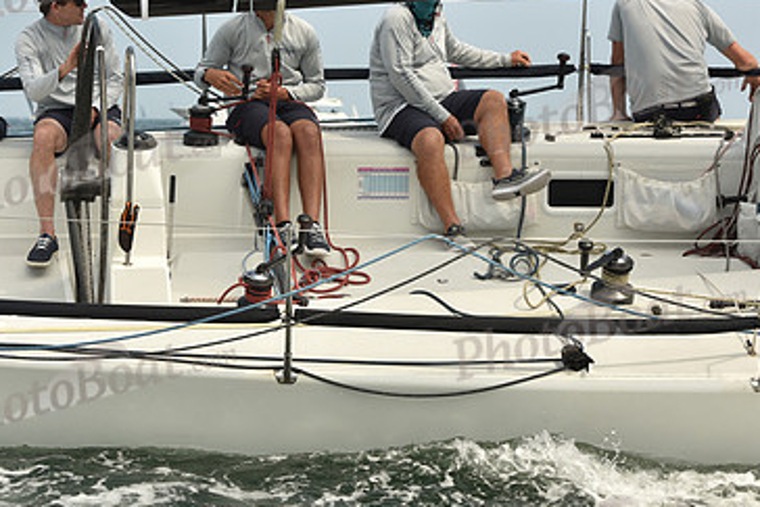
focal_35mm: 137
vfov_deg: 10.0
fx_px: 2893
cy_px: 247
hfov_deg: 15.0
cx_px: 347
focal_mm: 86
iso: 250
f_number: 8
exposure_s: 1/800
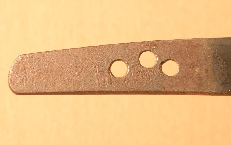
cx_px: 145
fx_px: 967
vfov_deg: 8.5
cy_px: 55
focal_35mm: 154
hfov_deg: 13.6
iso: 400
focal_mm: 75
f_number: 11
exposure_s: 1/1.6
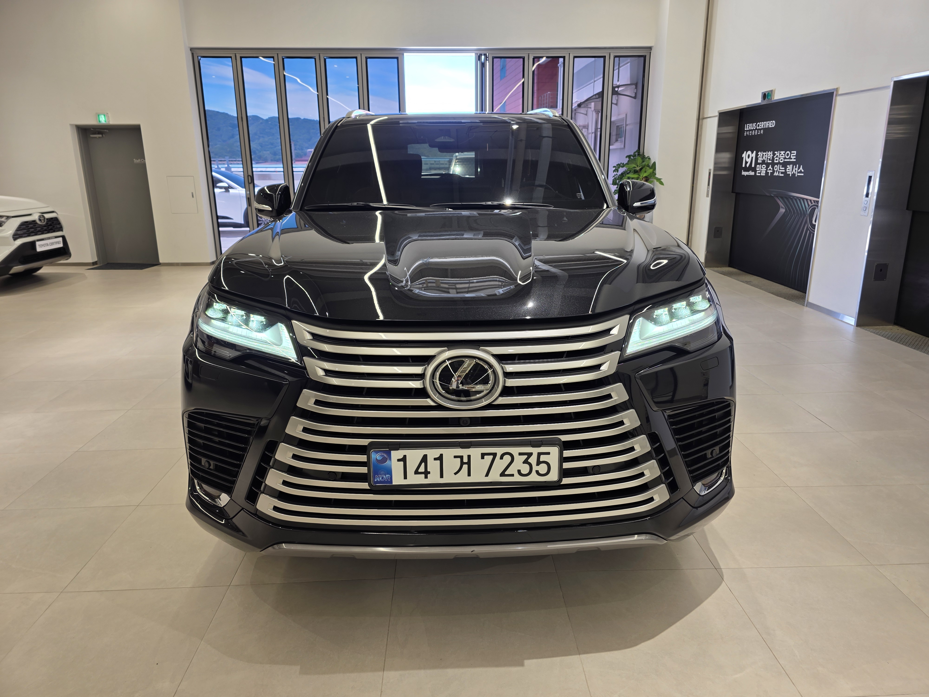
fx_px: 617
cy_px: 348
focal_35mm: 23
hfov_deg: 73.9
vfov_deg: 58.9
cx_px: 464
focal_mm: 6.3
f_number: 1.7
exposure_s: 1/50
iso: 20
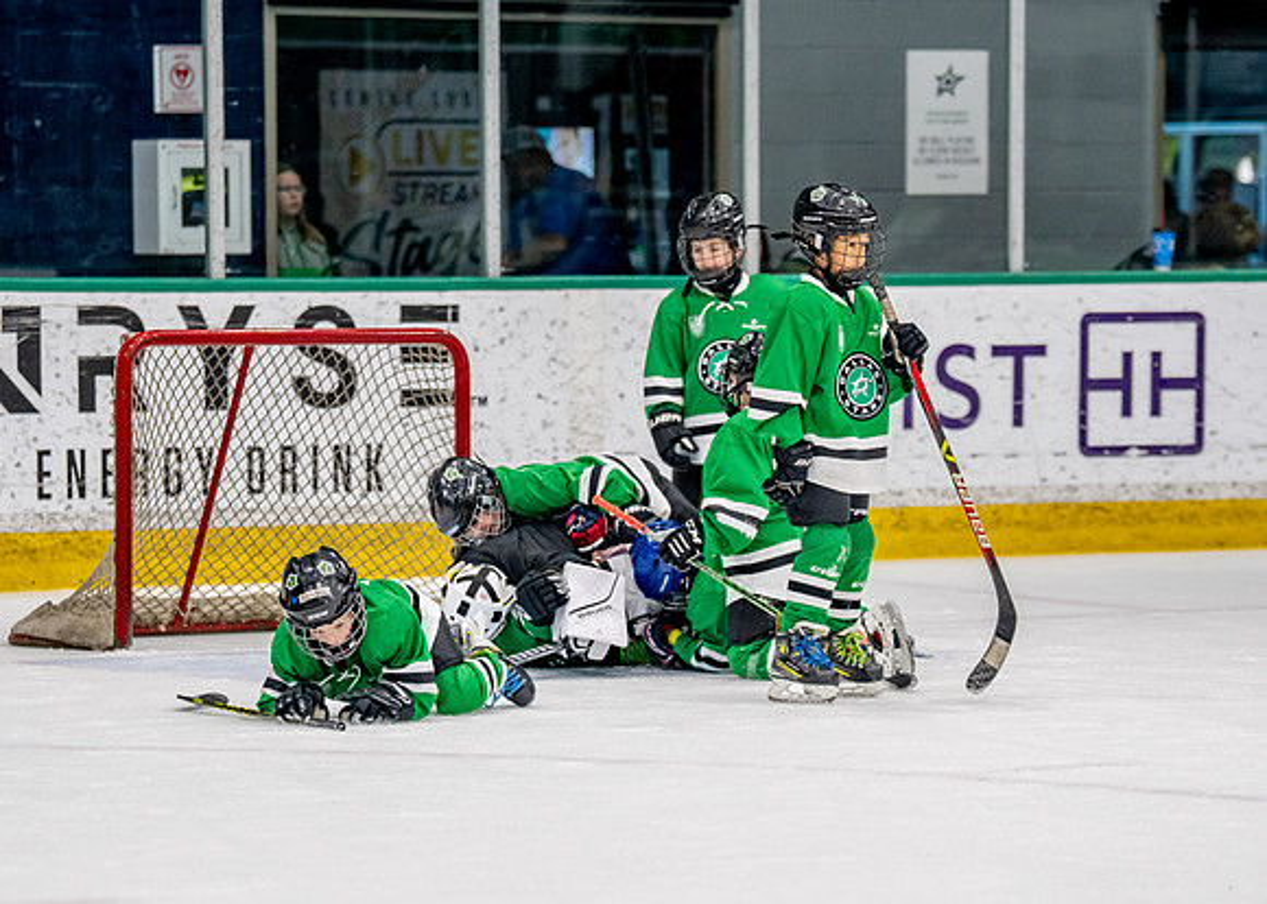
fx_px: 7479
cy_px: 643
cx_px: 553
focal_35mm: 208
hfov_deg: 9.7
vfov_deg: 6.9
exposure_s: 1/1250
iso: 800
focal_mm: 131
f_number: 2.8
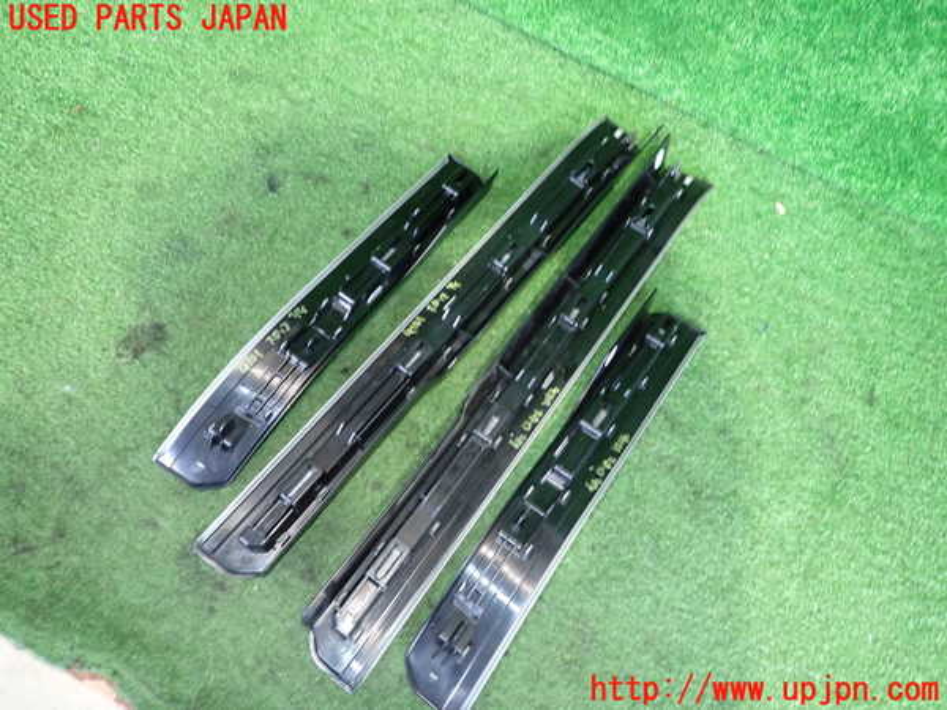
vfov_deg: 54.9
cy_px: 355
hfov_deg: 69.4
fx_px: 684
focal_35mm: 25
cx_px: 474
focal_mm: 4.5
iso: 640
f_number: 2
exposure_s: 1/30
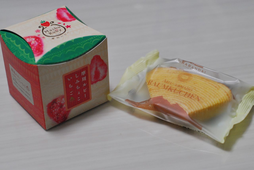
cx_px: 127
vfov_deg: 18.2
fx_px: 530
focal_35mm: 75
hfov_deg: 27.0
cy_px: 85
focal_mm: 50
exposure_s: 1/60
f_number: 4
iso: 800
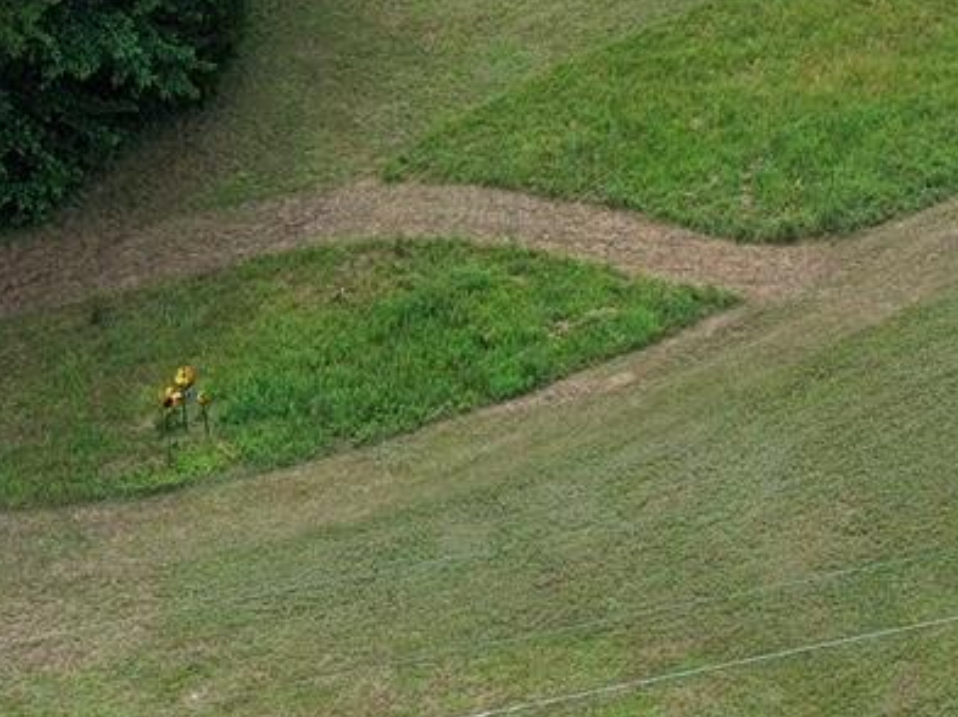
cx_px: 802
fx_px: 3318
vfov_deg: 12.3
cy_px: 327
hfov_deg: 16.3
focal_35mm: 120
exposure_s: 1/2000
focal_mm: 8.67
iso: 120
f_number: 1.8
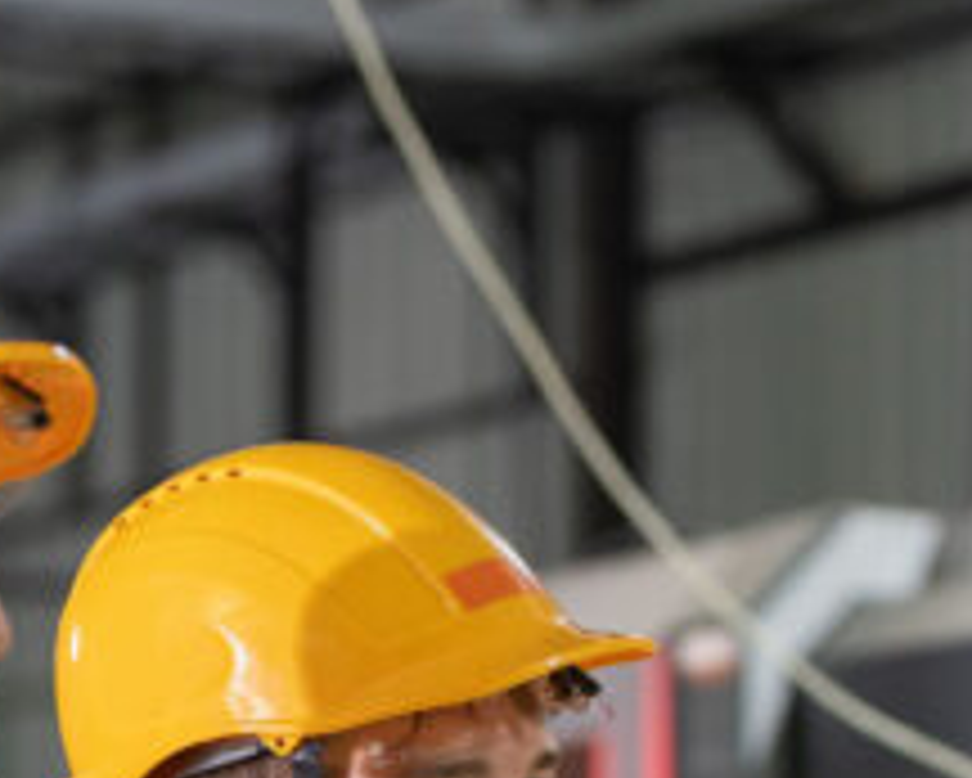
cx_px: 1192
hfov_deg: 8.6
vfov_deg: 6.8
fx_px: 6389
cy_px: 1441
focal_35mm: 222
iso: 400
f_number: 1.8
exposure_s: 1/200
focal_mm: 50
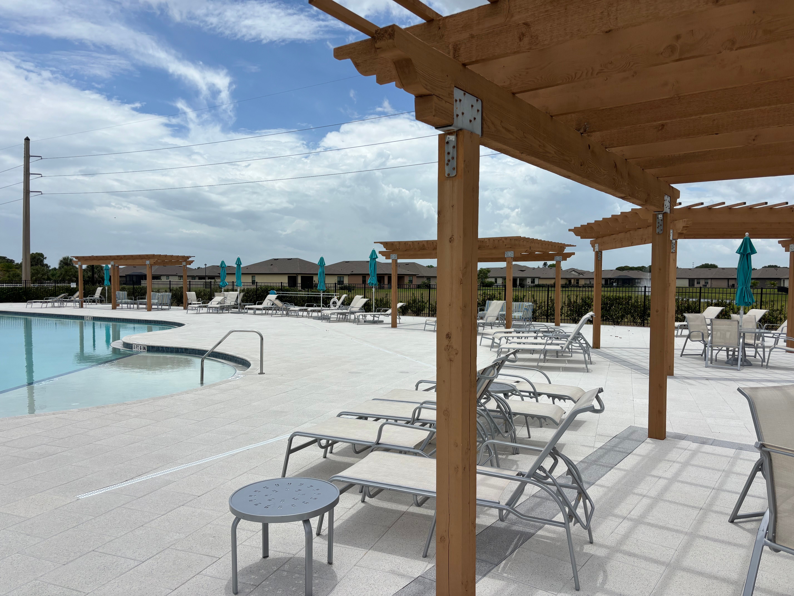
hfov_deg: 67.3
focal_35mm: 26
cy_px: 298
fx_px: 596
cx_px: 397
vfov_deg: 53.1
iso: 50
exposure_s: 1/7194
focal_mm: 5.96
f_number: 1.6
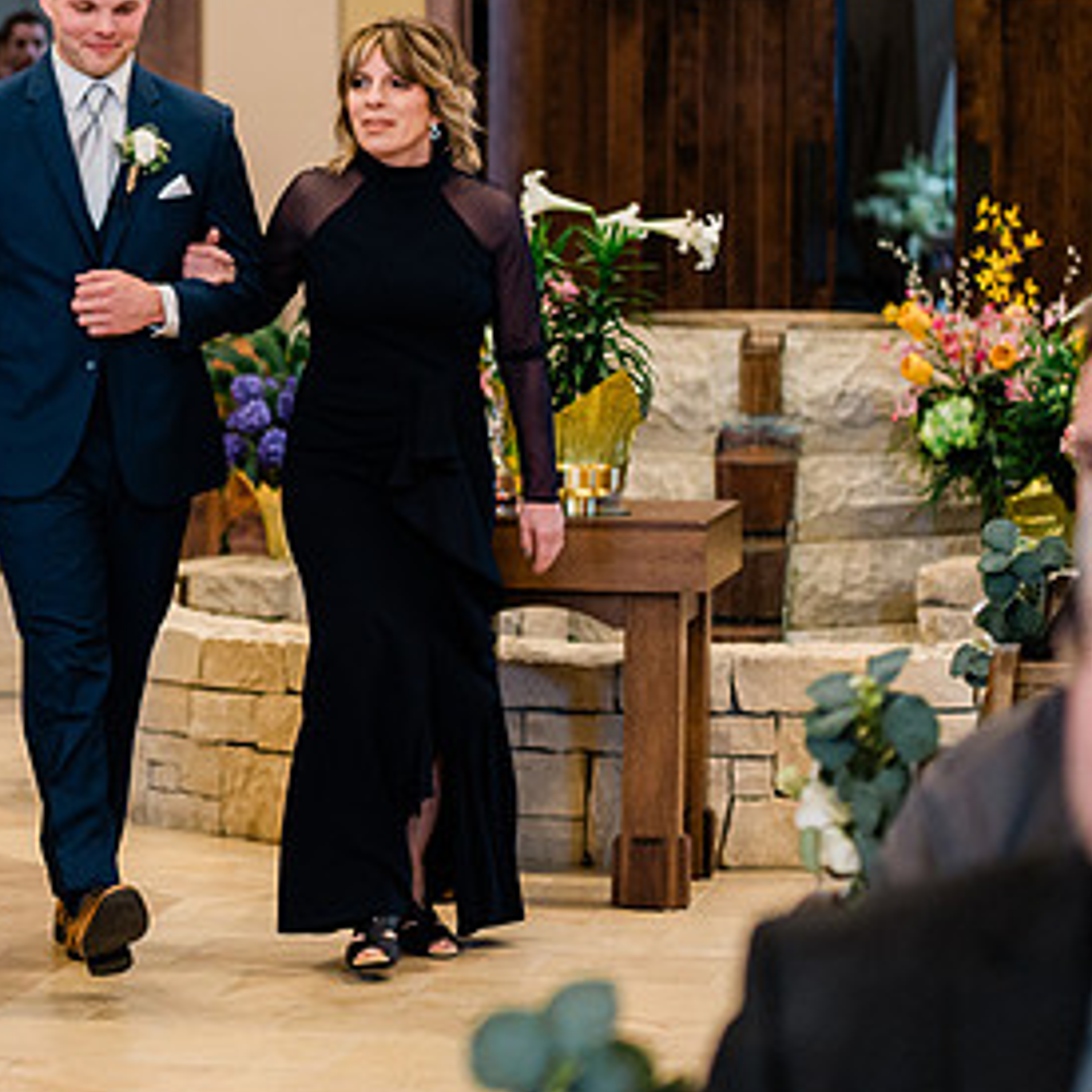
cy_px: 342
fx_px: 4890
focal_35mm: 137
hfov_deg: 12.6
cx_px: -55
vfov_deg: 12.7
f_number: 2.8
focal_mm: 70
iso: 1600
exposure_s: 1/250
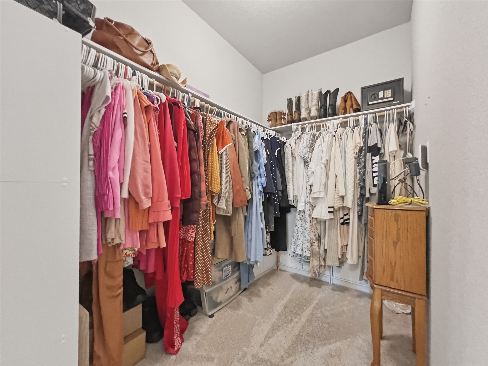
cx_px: 244
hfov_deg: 106.2
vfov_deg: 89.9
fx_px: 183
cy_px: 183
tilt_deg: +0.7
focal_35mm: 13
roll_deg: -1.4
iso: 800
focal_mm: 1.6
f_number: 1.8
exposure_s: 1/40
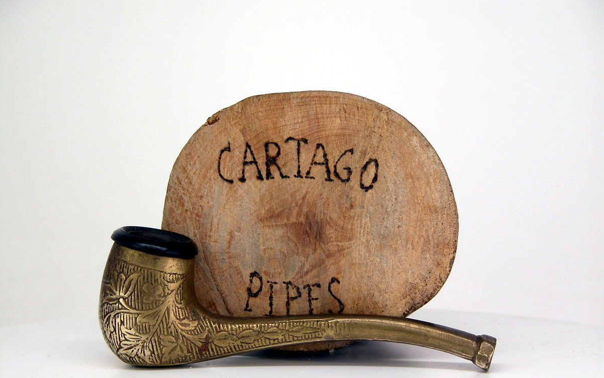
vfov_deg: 9.9
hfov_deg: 15.8
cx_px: 302
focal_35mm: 132
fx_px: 2173
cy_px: 222
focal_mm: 31.9
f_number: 3.8
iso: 100
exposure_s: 1/91.9
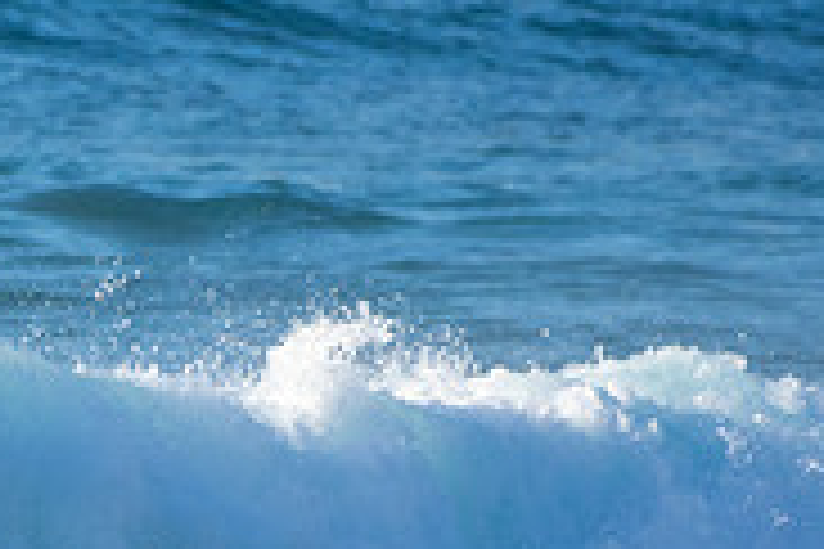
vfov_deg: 0.6
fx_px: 54380
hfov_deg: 0.9
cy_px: 538
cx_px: -234
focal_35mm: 2376
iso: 400
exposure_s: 1/1250
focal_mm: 500
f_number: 5.6
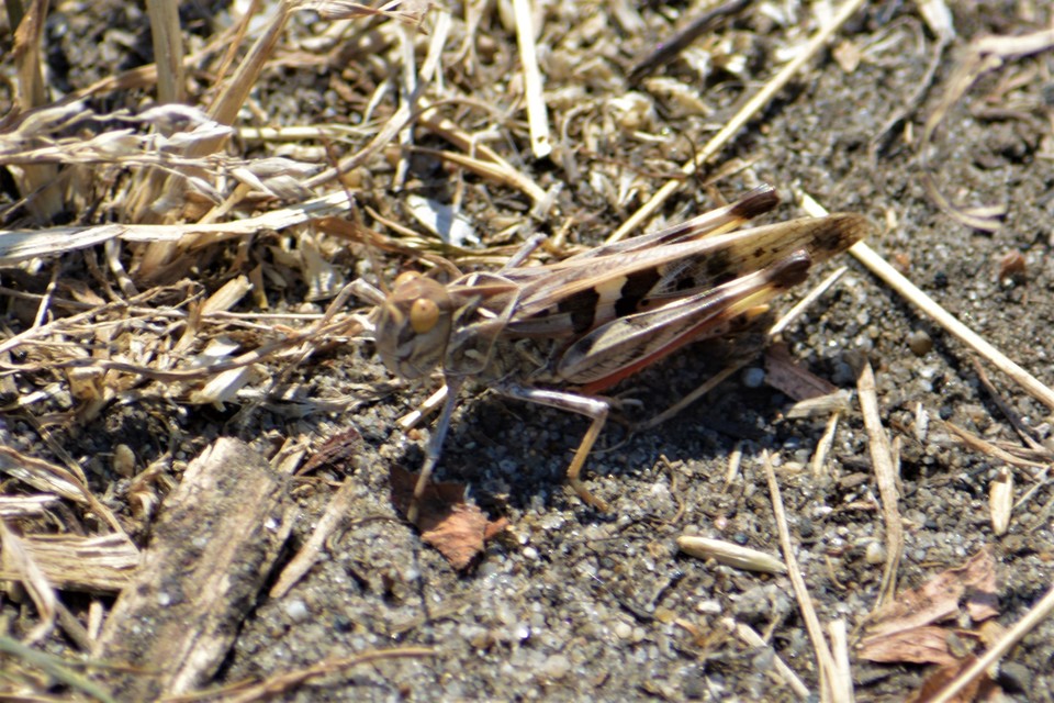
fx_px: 13174
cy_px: 352
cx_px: 527
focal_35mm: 450
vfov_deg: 3.1
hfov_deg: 4.6
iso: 100
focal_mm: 300
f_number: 8
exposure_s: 1/200
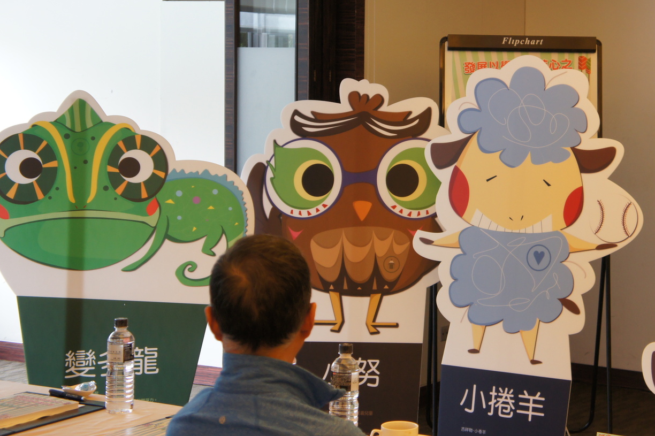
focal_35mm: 82
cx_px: 479
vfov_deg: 16.6
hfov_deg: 24.6
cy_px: 135
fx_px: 1486
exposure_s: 1/60
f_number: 4.5
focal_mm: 37
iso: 500
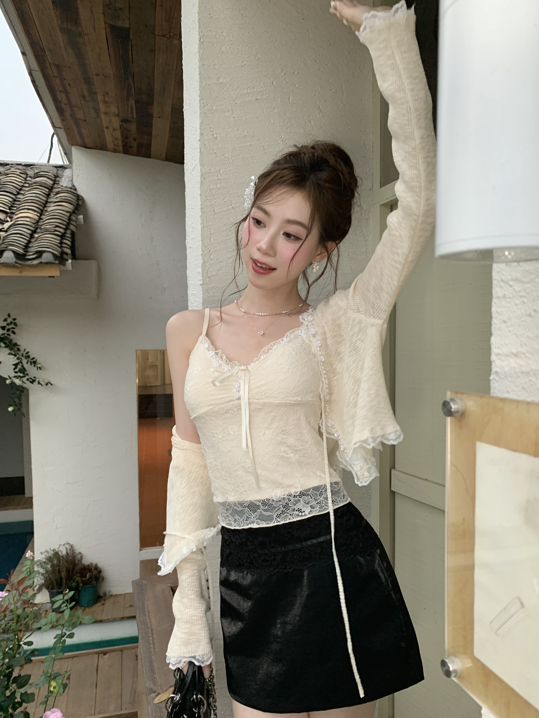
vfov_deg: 67.3
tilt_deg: -3.3
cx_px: 270
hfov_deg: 53.1
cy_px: 359
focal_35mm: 26
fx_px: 540
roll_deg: -0.1
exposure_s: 1/60
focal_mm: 4.25
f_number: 1.8
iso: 160
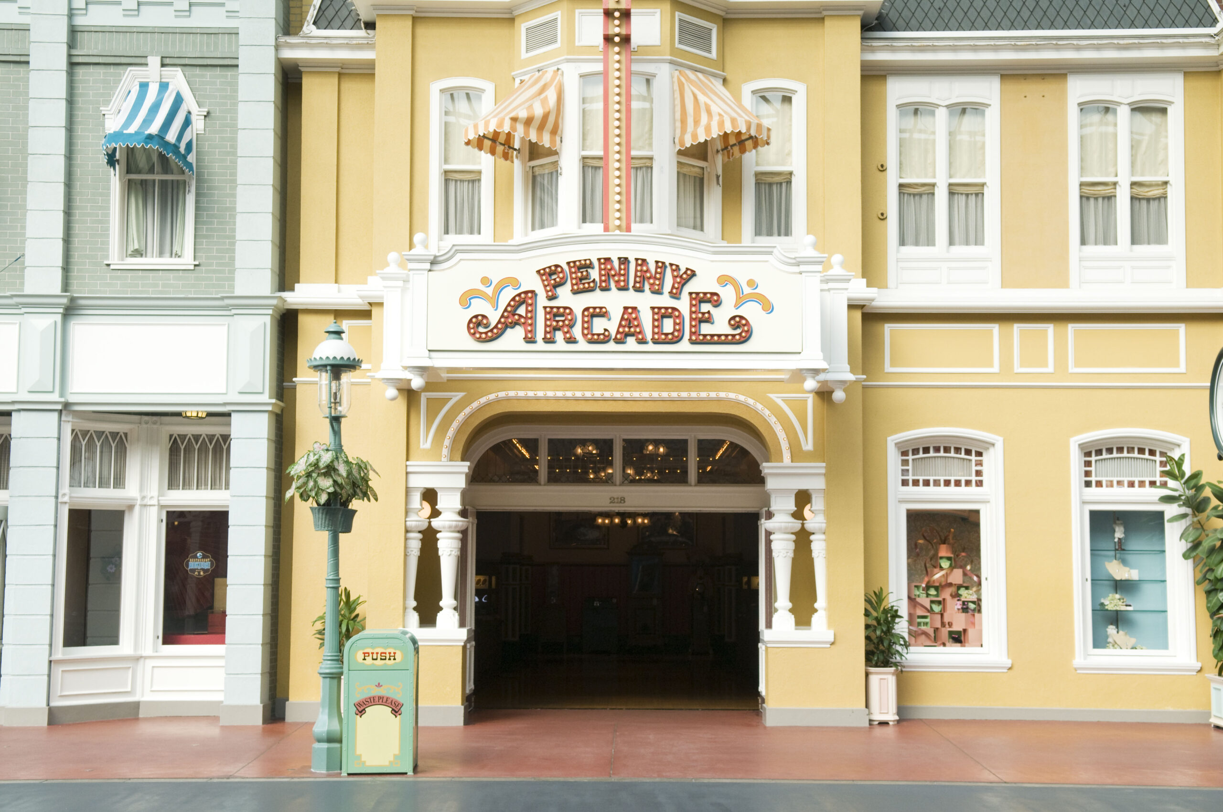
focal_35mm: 48
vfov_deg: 28.0
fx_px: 1629
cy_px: 406
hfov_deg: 41.2
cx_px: 612
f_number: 7.1
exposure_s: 1/200
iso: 400
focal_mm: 32
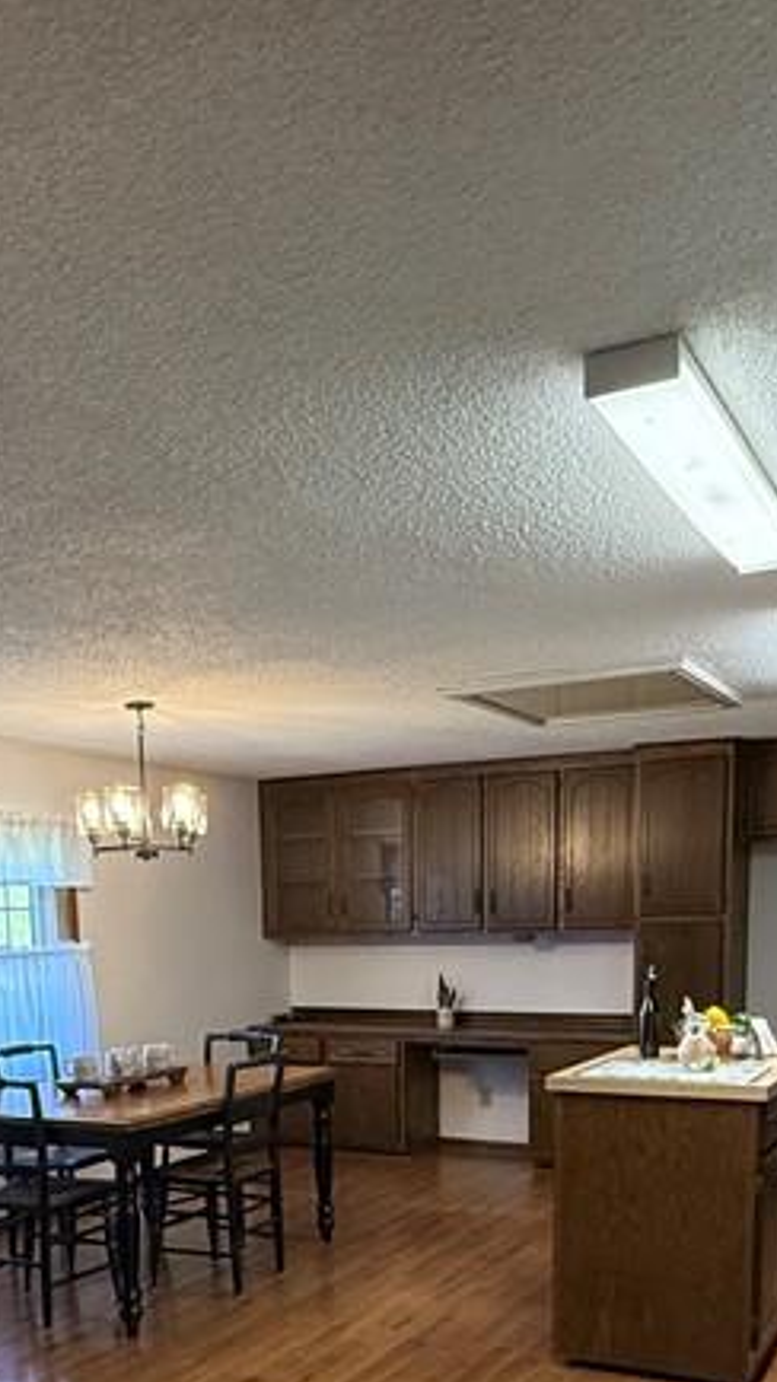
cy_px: 1118
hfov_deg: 32.6
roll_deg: +1.5
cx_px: 283
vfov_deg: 51.6
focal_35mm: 36
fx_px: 1319
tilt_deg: -7.0
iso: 320
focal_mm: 2.22
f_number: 2.2
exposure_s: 1/120
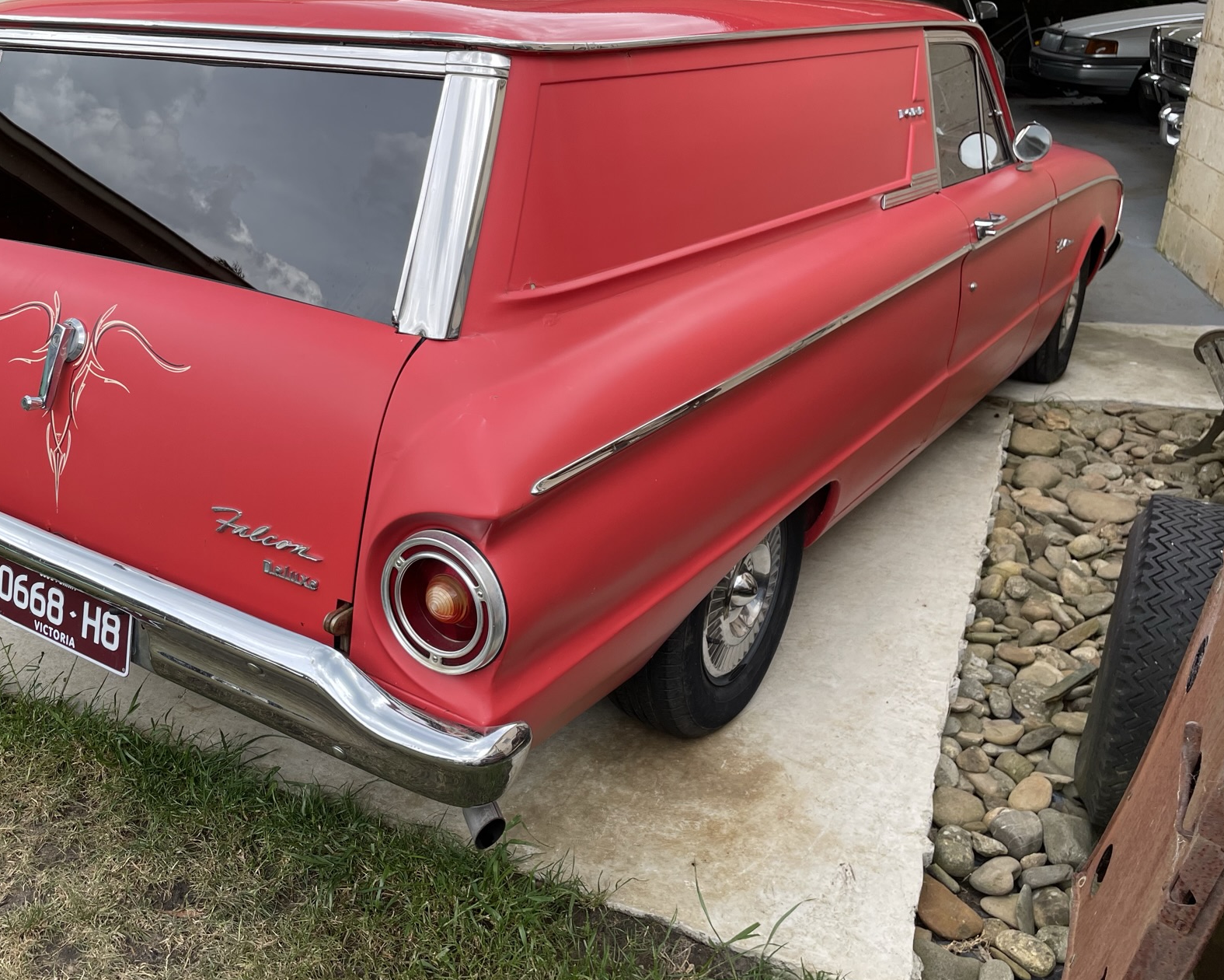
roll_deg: +0.0
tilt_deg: -21.1
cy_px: 422
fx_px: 1195
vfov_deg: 44.4
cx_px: 452
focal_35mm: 33
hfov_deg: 53.6
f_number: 1.6
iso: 32
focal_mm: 4.2
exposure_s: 1/875
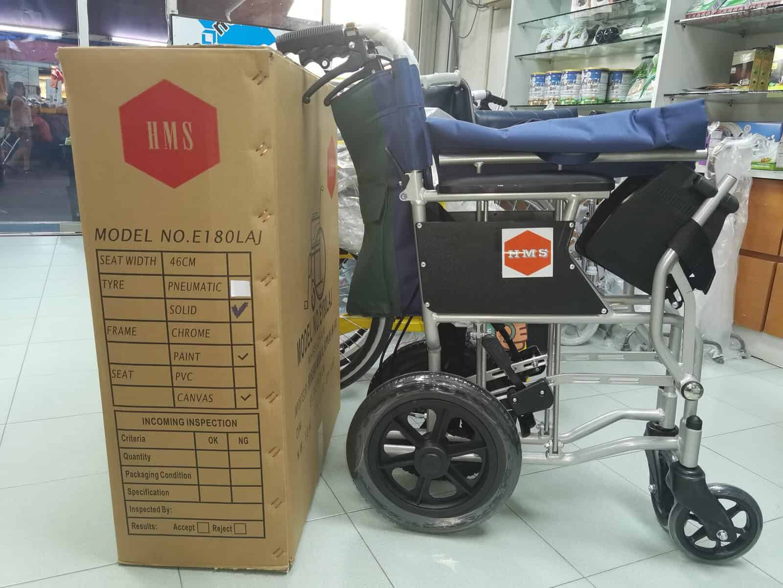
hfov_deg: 65.3
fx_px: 611
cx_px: 392
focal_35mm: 27
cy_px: 294
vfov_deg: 51.4
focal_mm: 6.7
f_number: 1.9
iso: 125
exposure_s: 1/50
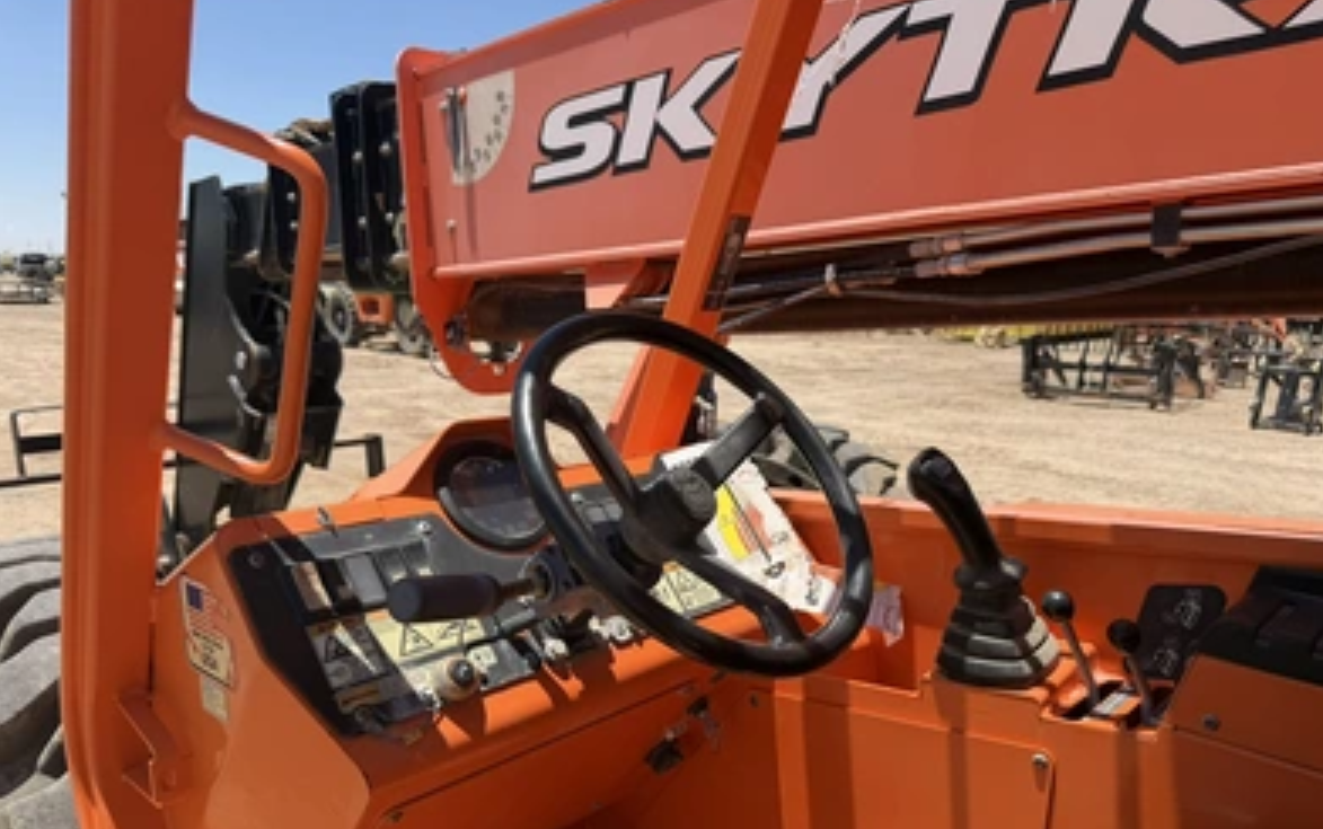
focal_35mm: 26
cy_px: 484
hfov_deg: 70.4
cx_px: 663
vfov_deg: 47.5
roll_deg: -0.4
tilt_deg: -10.6
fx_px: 938
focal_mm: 6.76
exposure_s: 1/3425
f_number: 1.78
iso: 80
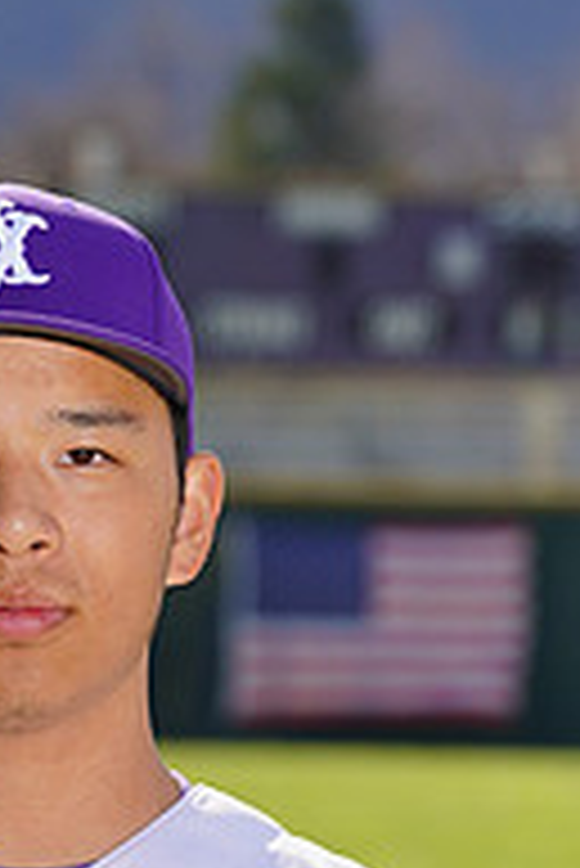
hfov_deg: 2.3
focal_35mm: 589
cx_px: 155
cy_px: 1133
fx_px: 14208
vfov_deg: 3.5
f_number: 9
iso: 100
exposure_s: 1/250
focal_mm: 196
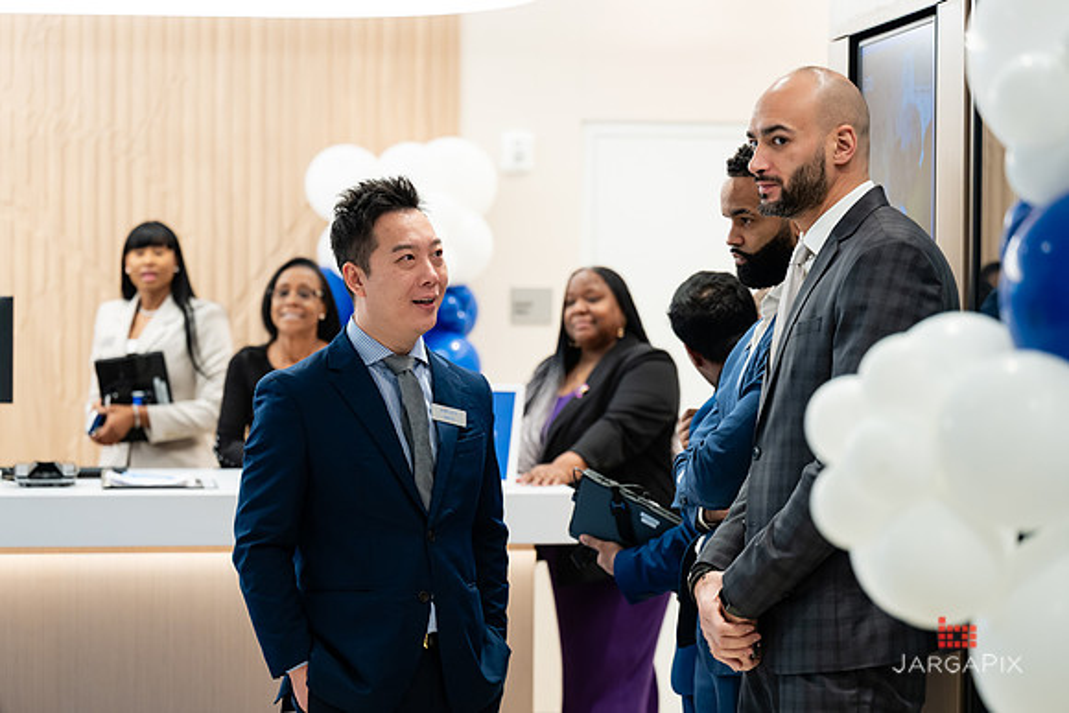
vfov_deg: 14.2
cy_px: 356
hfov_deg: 21.1
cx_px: 534
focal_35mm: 96
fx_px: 2865
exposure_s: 1/160
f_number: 3.2
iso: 640
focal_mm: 92
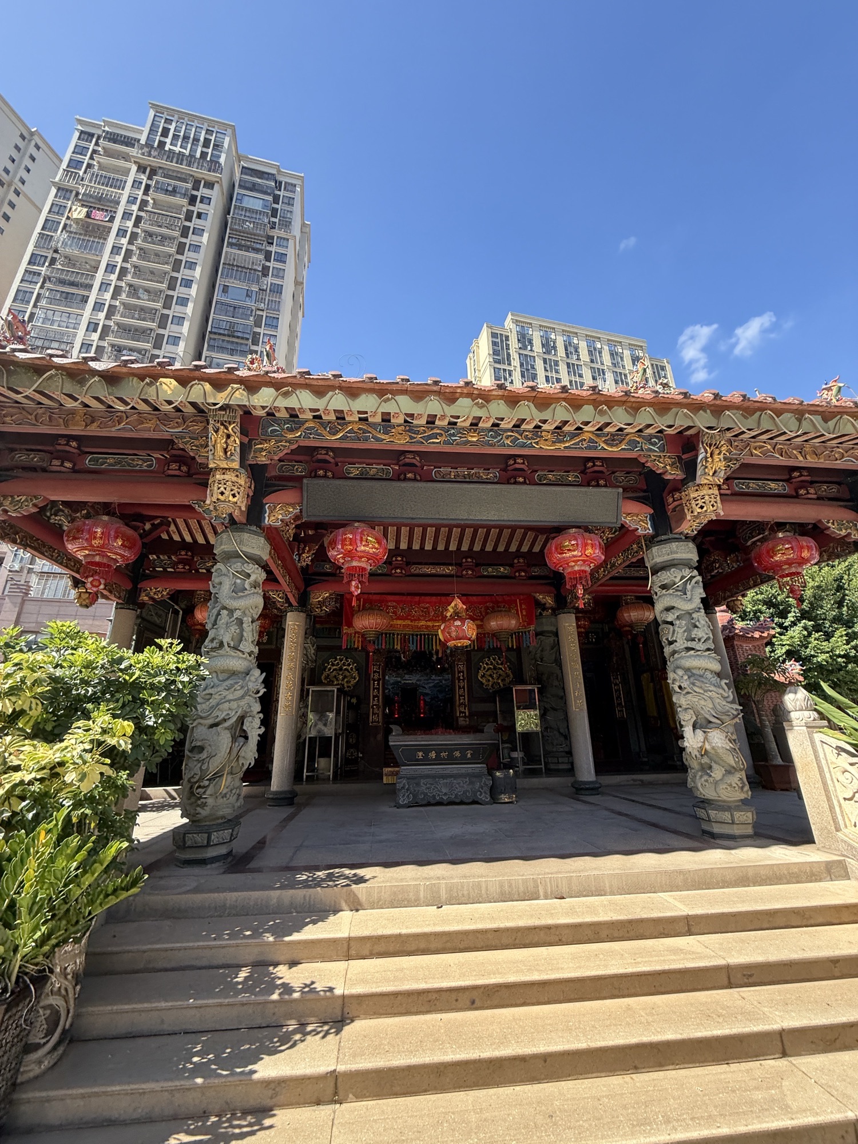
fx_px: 463
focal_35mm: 14
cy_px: 572
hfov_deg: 85.7
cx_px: 429
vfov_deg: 102.1
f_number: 2.2
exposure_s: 1/329
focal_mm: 2.22
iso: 64
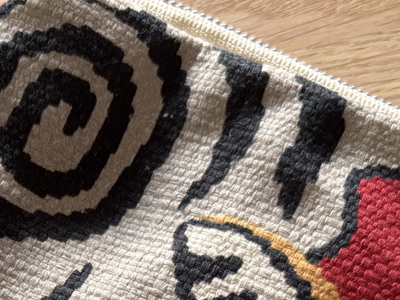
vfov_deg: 16.9
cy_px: 454
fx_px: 913
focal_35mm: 79
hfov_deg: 24.1
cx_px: 50
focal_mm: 5.96
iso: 250
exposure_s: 1/60
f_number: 1.6
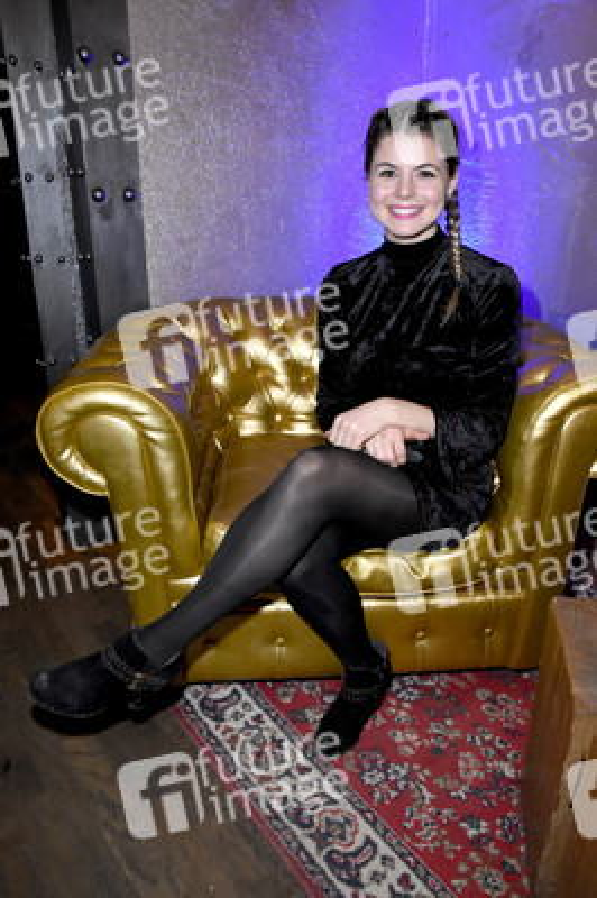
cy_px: 449
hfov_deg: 47.9
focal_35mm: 27
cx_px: 298
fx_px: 673
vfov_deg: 67.4
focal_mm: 18
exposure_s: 1/60
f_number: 6.3
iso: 3200
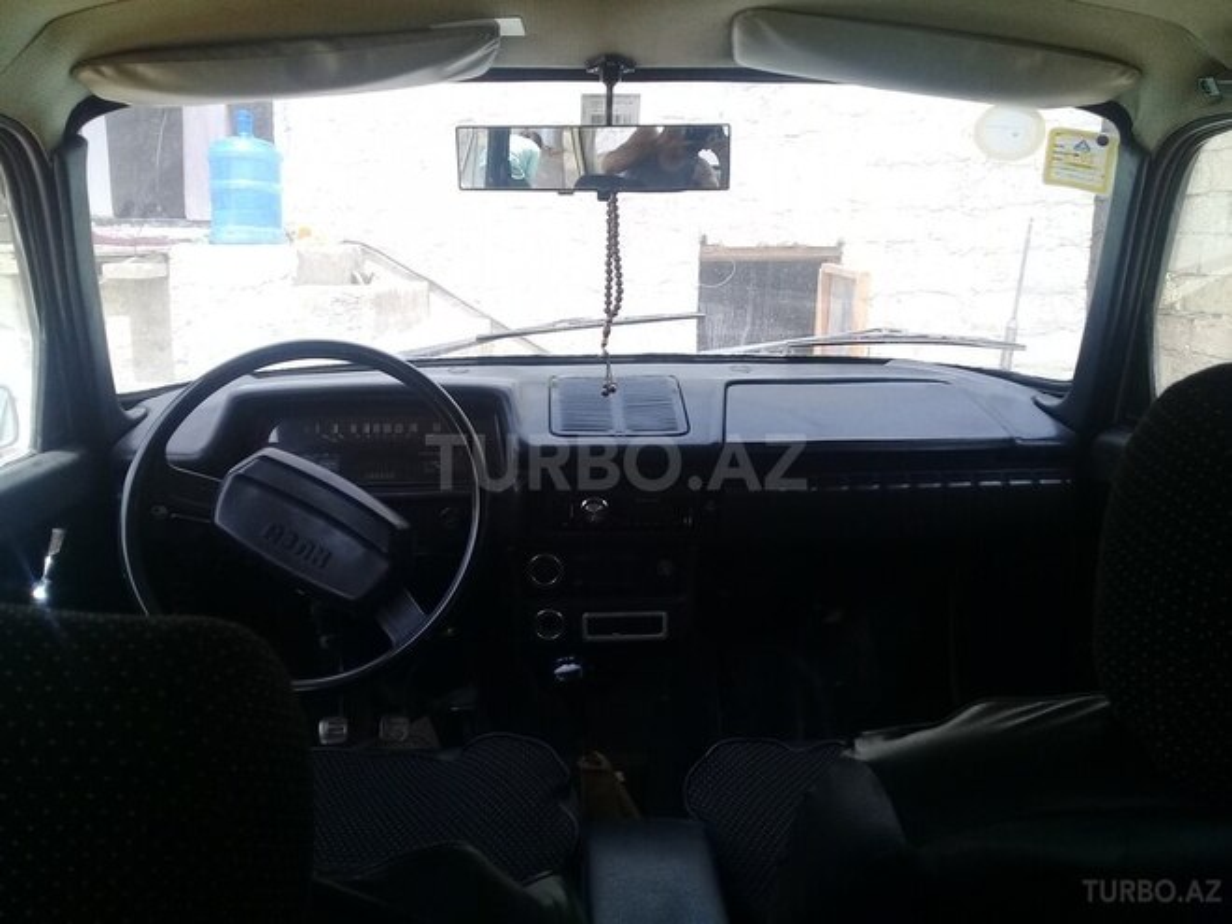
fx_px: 1103
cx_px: 616
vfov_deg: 45.4
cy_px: 462
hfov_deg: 58.4
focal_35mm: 31
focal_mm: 3.3
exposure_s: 1/262
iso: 50
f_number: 2.2
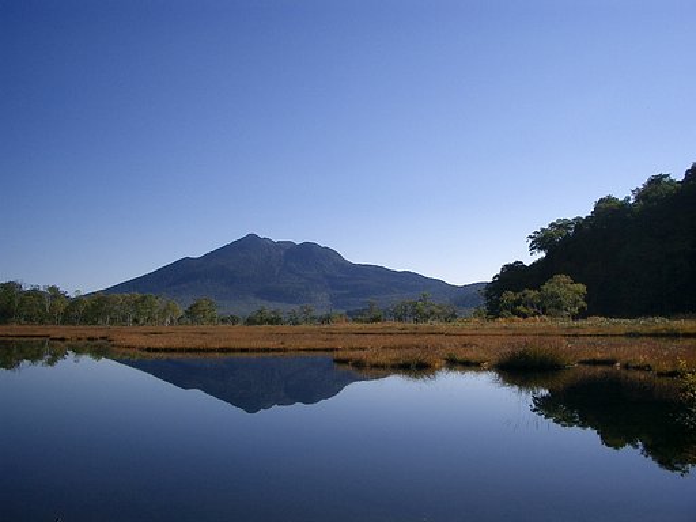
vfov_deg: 40.7
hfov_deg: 52.6
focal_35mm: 35
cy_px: 261
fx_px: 704
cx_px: 348
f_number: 4.3
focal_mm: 5.8
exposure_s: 1/640
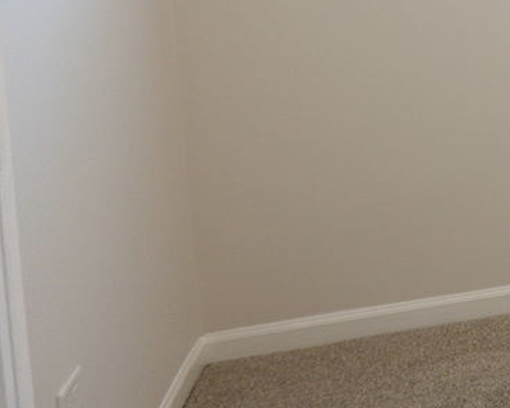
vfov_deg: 17.4
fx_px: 1253
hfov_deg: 16.4
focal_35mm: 83
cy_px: -117
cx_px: 1072
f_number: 2
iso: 250
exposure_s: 1/80
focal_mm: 7.6
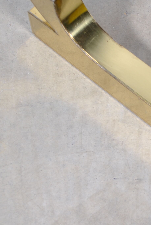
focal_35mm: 111
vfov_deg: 18.3
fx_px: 696
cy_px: 156
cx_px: 156
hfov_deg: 12.2
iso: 200
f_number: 4.2
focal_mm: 26
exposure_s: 1/60
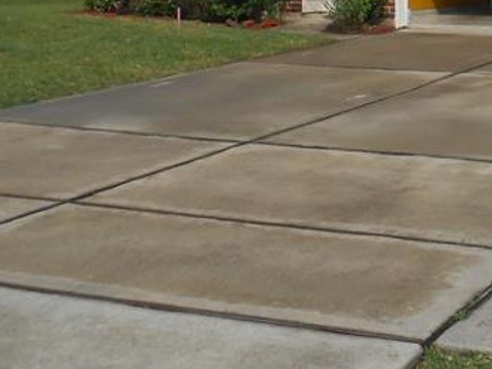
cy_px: -140
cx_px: 458
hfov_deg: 23.4
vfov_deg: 16.9
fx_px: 1152
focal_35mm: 81
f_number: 3.5
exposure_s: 1/1250
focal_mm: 4.6
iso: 80
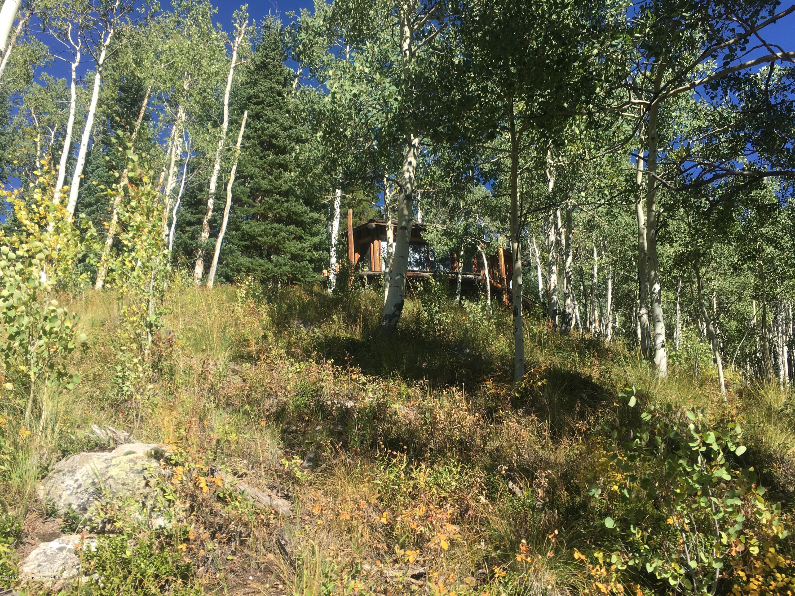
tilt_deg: +30.5
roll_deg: +1.7
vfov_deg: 48.2
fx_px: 666
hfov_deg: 61.7
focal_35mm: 29
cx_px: 398
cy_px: 298
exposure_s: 1/769
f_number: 2.2
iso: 25
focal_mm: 4.15
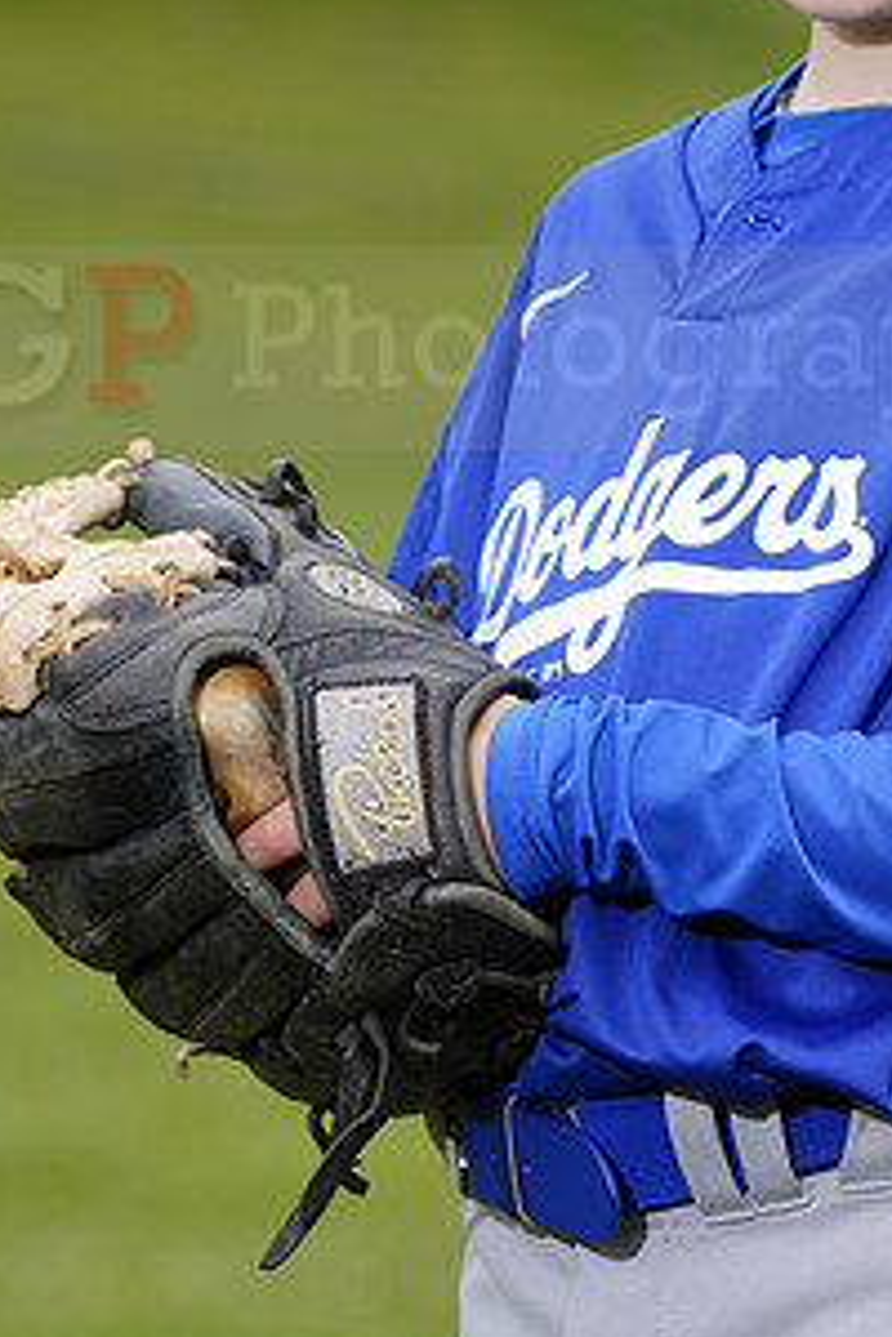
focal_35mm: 340
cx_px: 555
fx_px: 12636
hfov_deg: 4.0
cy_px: 308
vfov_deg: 6.1
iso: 100
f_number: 6.3
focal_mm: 176
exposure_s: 1/250
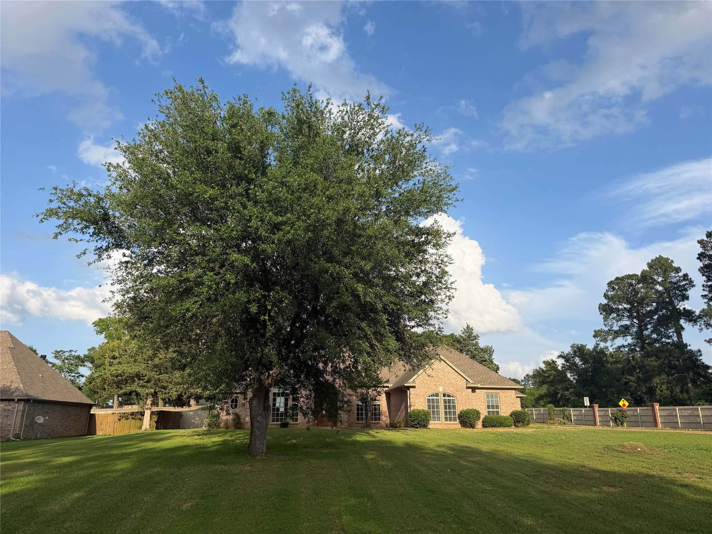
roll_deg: -0.2
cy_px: 267
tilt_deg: +16.2
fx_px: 494
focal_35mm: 24
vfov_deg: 56.8
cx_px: 356
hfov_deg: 71.6
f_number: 1.78
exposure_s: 1/3584
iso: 80
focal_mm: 6.76
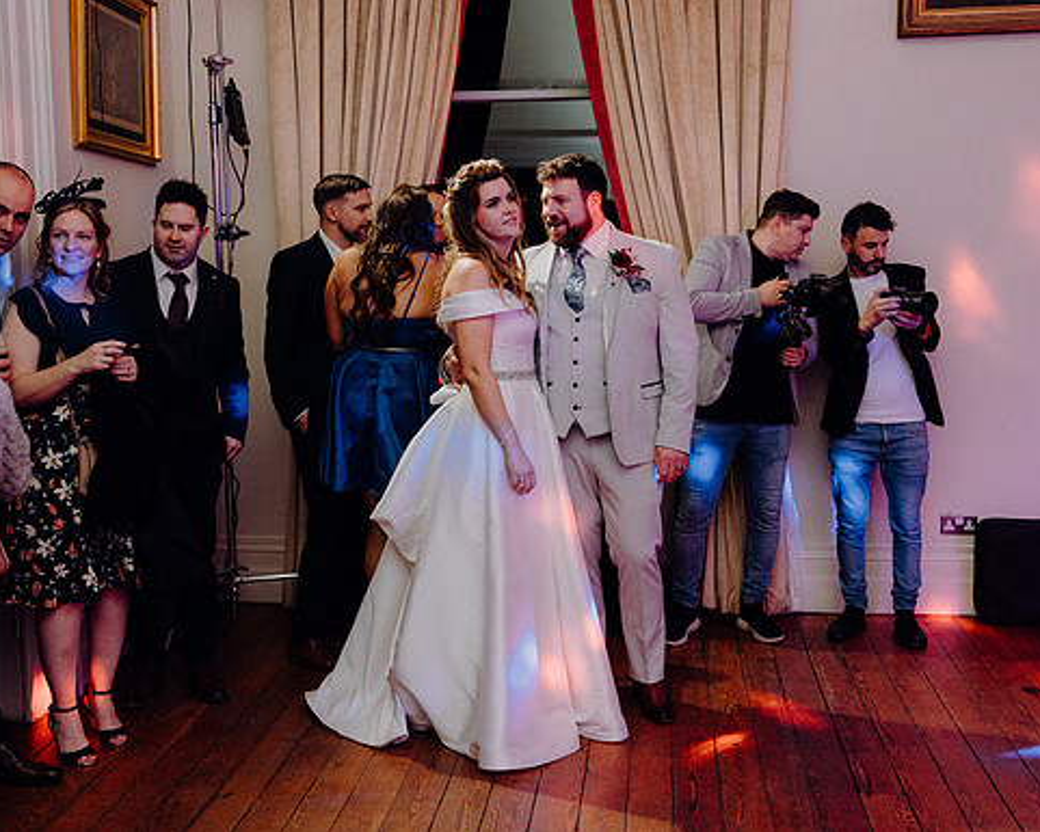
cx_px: 504
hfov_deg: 42.9
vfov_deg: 34.9
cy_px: 416
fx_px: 1324
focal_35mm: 43
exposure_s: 1/160
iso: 2500
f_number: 3.5
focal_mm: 38
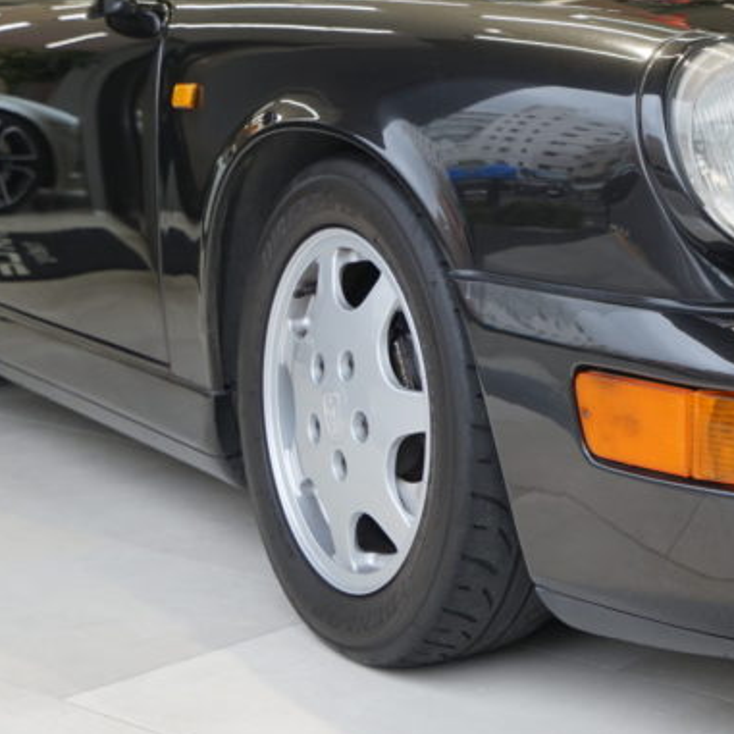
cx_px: 690
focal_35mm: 80
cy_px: 201
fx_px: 1919
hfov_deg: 21.1
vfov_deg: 21.5
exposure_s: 1/60
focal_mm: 35
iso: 100
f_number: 4.5
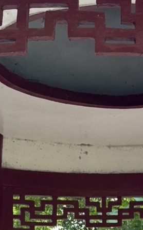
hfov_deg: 11.1
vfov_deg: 17.6
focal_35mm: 117
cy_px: 204
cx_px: 112
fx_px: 731
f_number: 1.78
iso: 200
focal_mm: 6.76
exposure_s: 1/80
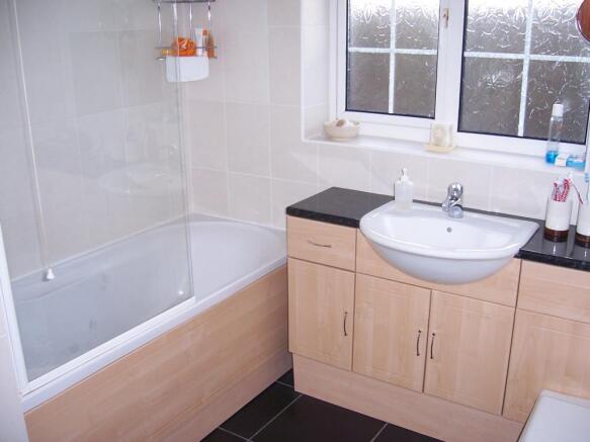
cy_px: 221
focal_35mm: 36
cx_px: 295
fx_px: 613
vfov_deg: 39.6
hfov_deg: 51.4
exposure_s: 1/60
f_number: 3
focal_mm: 6
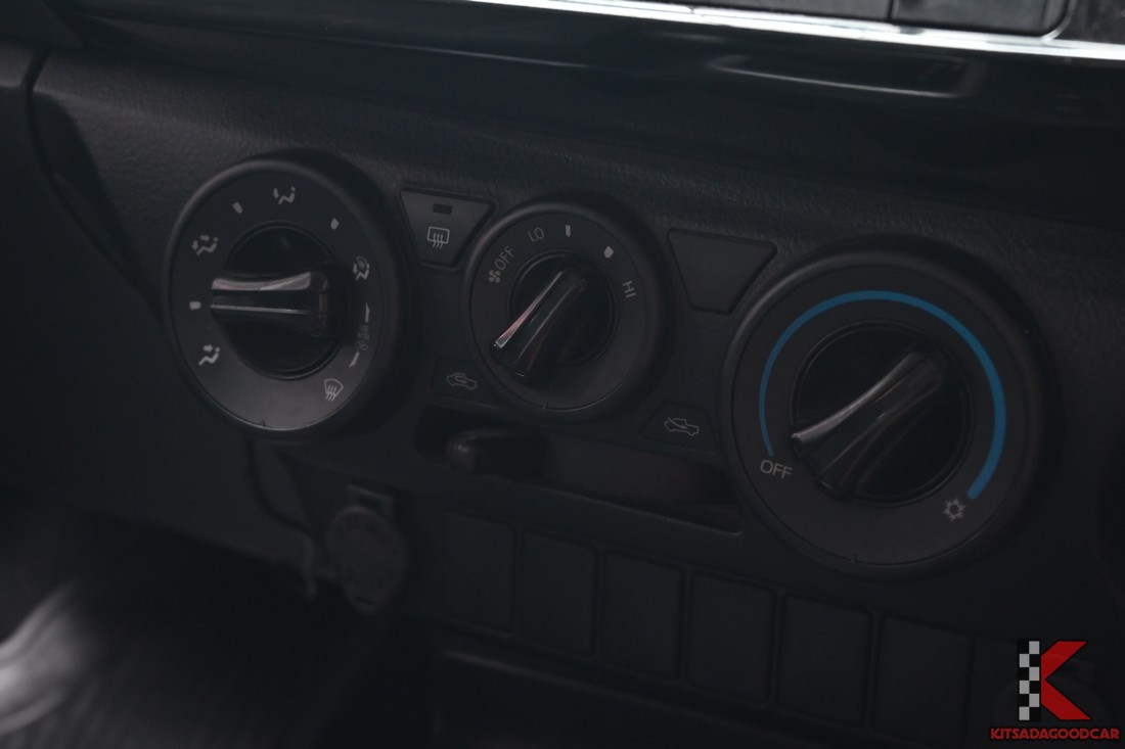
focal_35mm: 54
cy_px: 374
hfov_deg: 36.9
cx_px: 562
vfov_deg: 25.1
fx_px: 1687
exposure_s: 1/30
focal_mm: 36
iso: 1600
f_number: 5.6
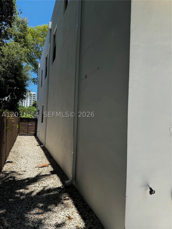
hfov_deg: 56.8
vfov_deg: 71.6
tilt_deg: +1.8
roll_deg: -2.6
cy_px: 114
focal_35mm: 24
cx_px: 86
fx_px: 159
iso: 80
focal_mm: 6.76
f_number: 1.78
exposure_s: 1/1869
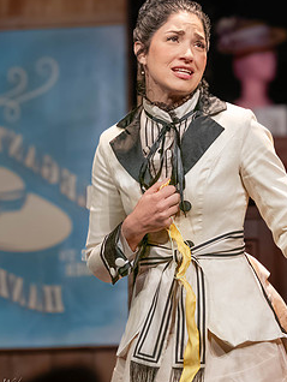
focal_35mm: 205
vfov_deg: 9.6
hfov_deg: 7.2
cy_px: 178
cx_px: 294
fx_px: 2263
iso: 4000
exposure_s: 1/400
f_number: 6.3
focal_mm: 117
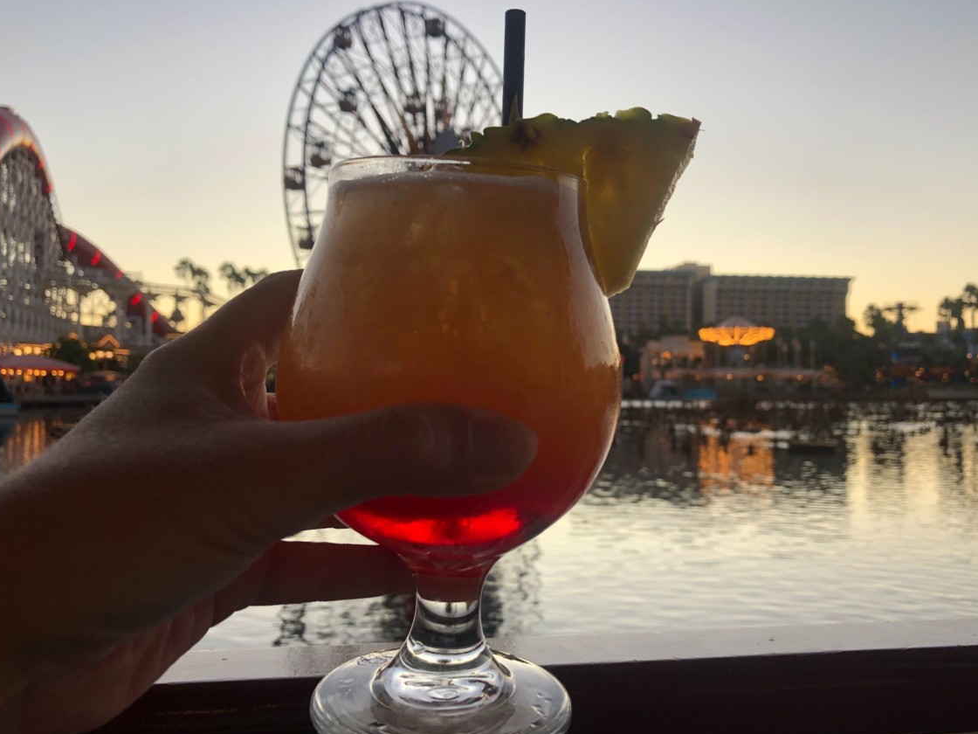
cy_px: 377
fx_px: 848
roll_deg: -0.6
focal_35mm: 30
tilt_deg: +1.9
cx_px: 503
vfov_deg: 46.8
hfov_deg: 60.0
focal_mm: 4
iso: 32
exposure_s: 1/120
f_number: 1.8
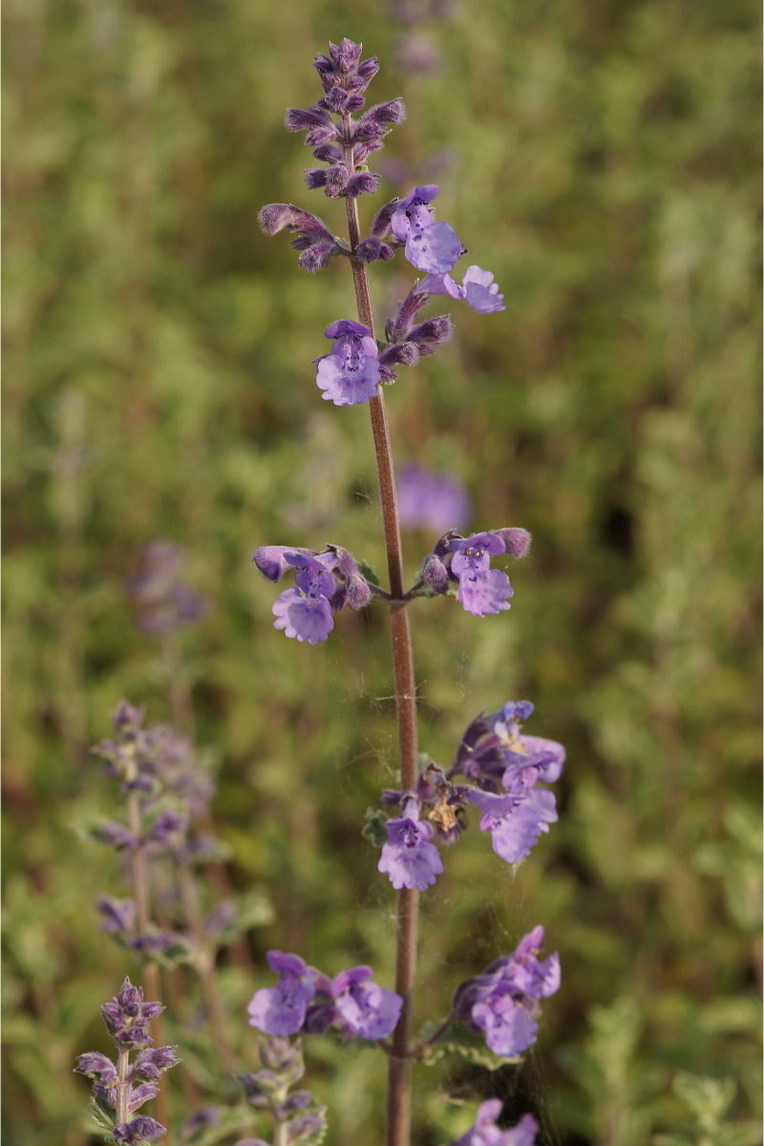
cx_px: 382
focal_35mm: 150
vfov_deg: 13.7
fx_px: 4775
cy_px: 573
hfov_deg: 9.1
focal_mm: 100
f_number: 9
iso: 250
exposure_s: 1/160
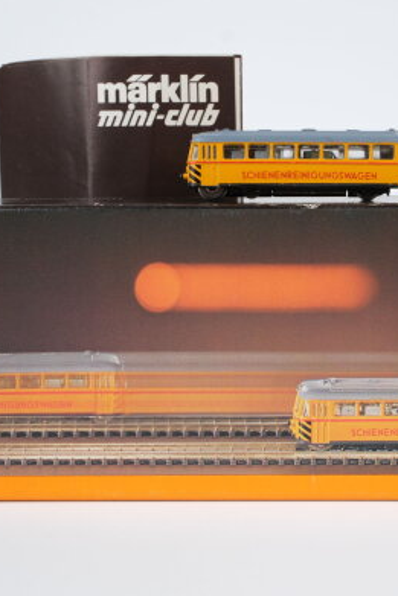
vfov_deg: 29.2
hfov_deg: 19.6
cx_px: 314
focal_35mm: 69
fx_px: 1143
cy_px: 294
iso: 400
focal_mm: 30
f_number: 10
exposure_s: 1/125
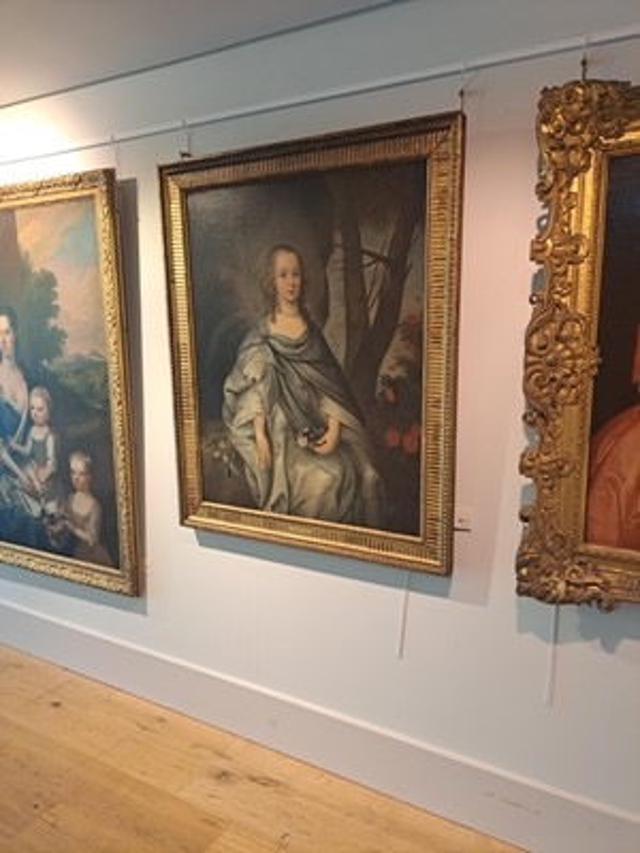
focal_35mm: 24
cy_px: 426
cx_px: 320
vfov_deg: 71.6
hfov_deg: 56.8
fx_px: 592
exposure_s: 1/50
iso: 100
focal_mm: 5.23
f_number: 1.8
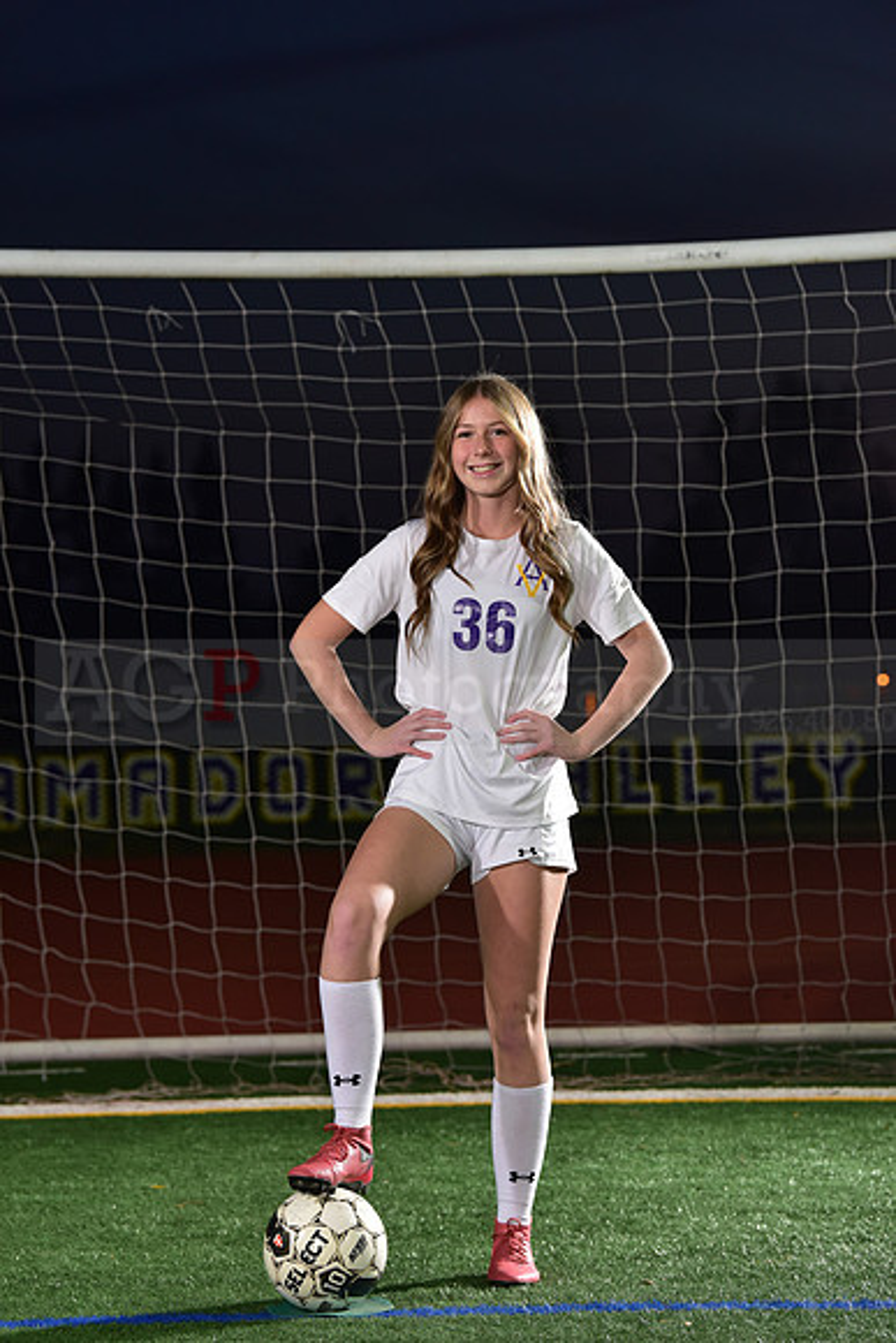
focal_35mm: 112
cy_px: 672
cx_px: 448
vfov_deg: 18.3
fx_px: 4179
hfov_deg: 12.2
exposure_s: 1/200
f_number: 5
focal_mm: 112
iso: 1250
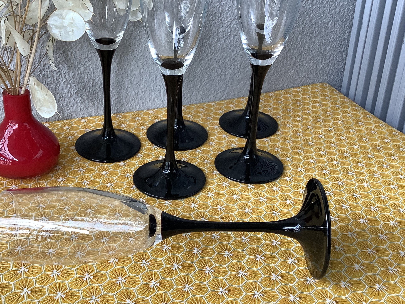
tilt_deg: -26.5
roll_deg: -1.0
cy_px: 153
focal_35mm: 39
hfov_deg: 47.7
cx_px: 174
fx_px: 456
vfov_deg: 36.8
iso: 125
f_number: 2.4
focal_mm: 3.3
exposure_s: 1/60
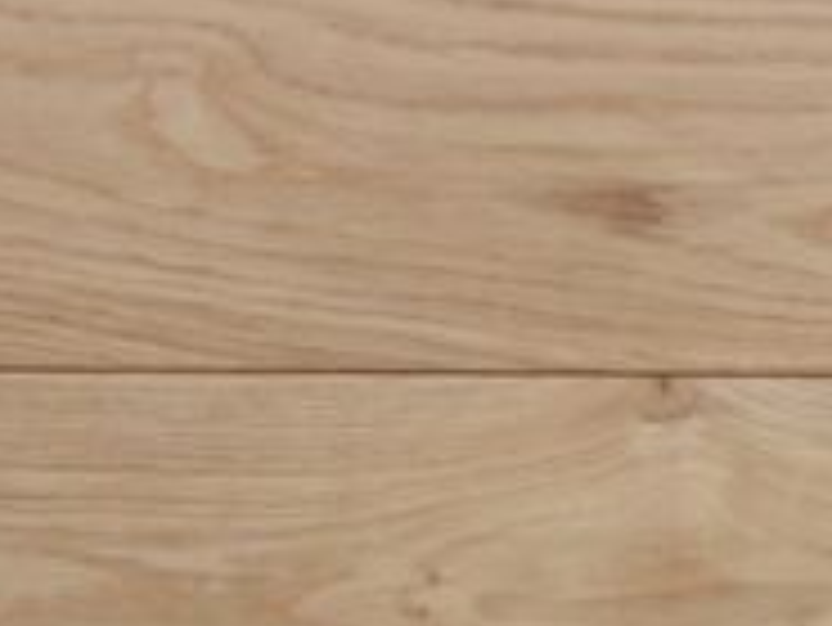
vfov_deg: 9.6
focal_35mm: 155
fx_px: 3728
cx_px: 1561
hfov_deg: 11.7
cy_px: 97
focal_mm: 14
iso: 200
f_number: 3.5
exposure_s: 1/125
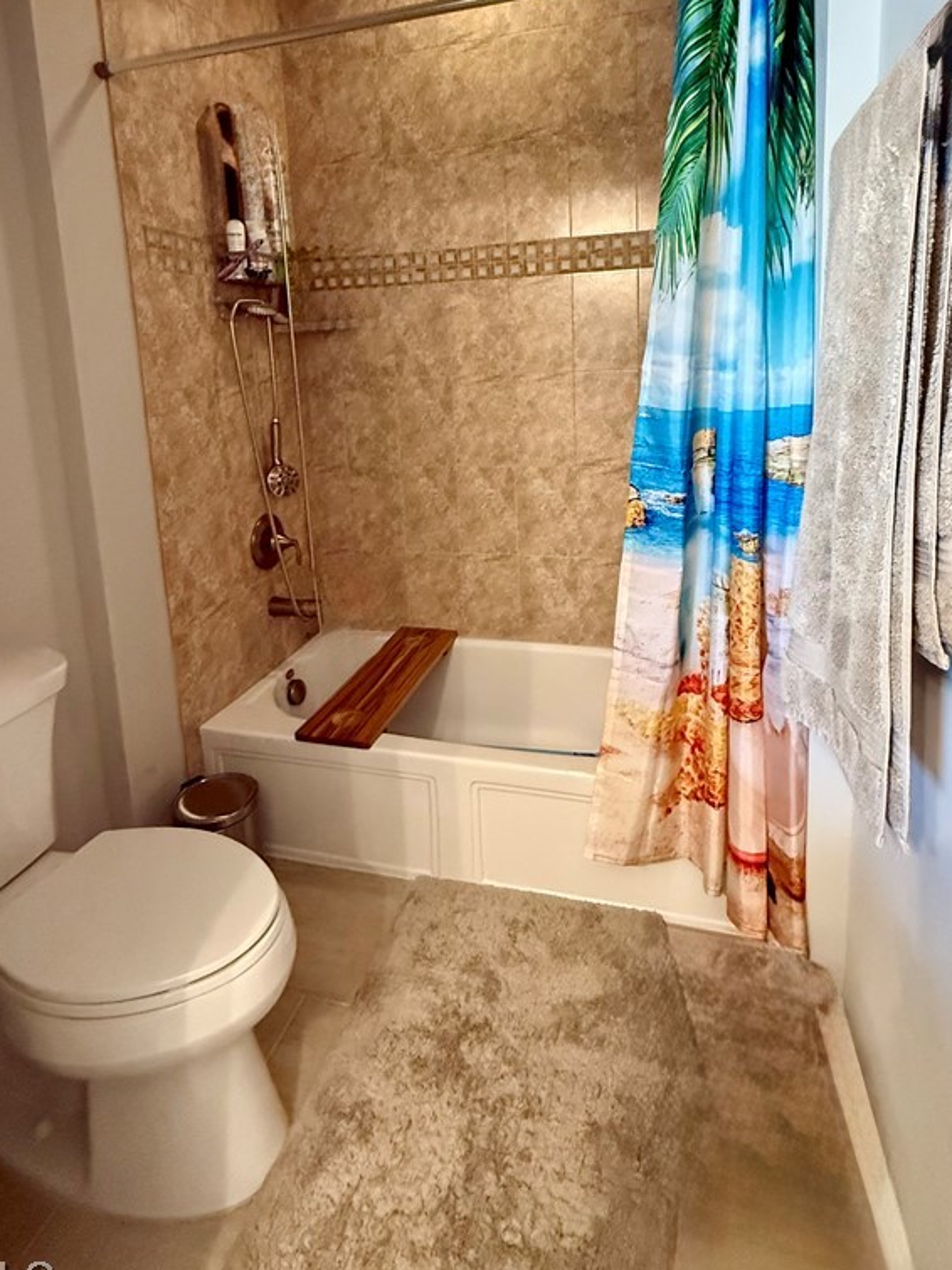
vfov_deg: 82.9
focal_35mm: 19
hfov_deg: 68.7
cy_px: 468
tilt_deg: -9.0
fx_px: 697
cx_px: 488
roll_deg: +2.2
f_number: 2.2
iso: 800
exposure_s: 1/60
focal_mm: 2.22
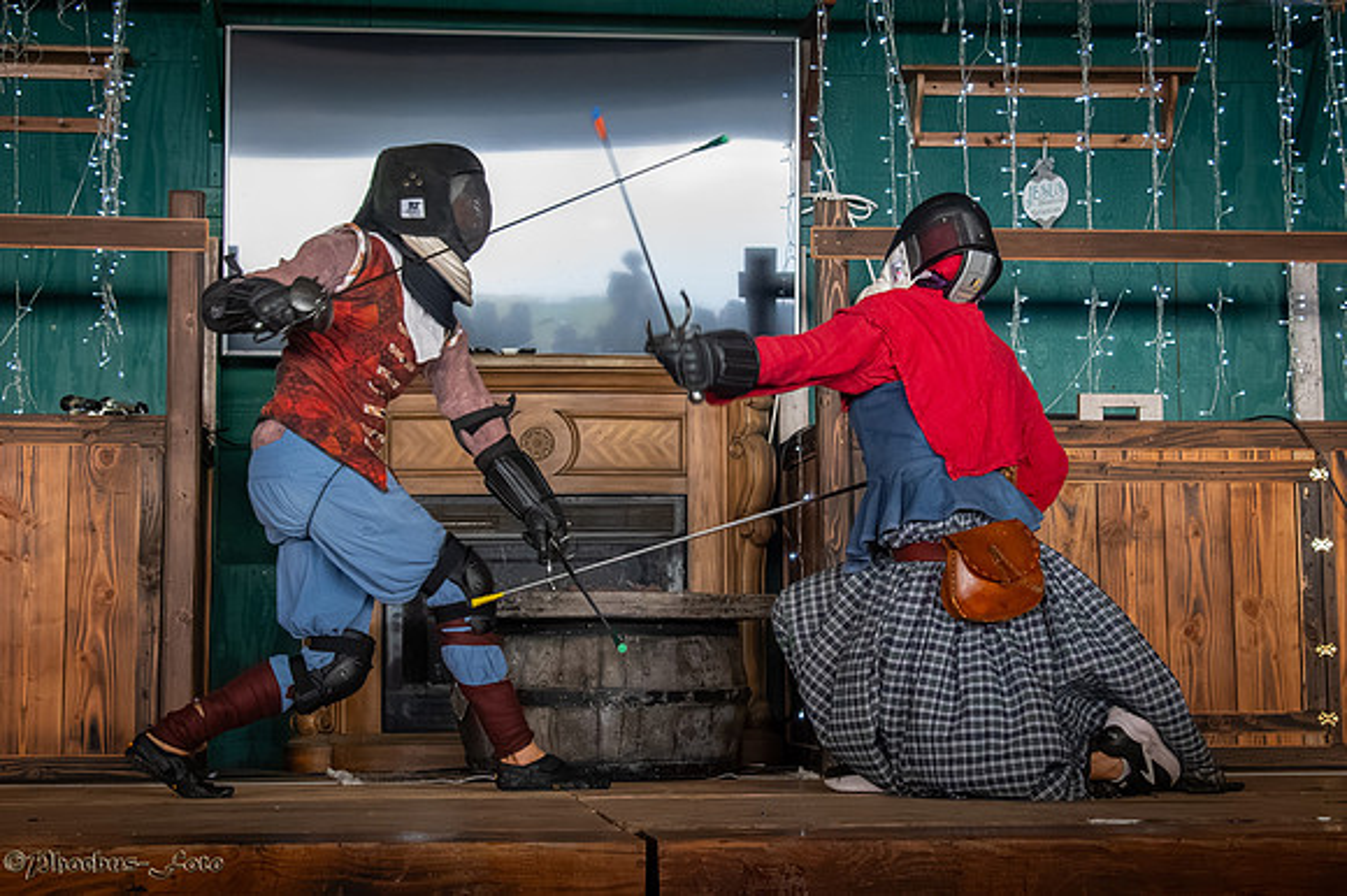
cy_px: 361
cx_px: 703
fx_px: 2802
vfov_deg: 18.2
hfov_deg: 27.0
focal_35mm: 75
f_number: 5.6
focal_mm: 38
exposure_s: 1/320
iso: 8000
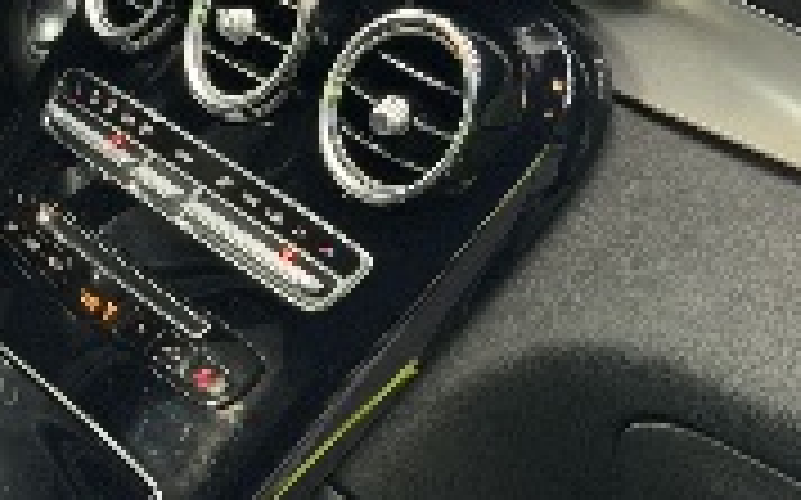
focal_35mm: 119
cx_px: -9
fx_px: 2596
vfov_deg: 11.0
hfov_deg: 17.1
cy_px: 126
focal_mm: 6.76
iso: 500
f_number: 1.78
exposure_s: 1/25
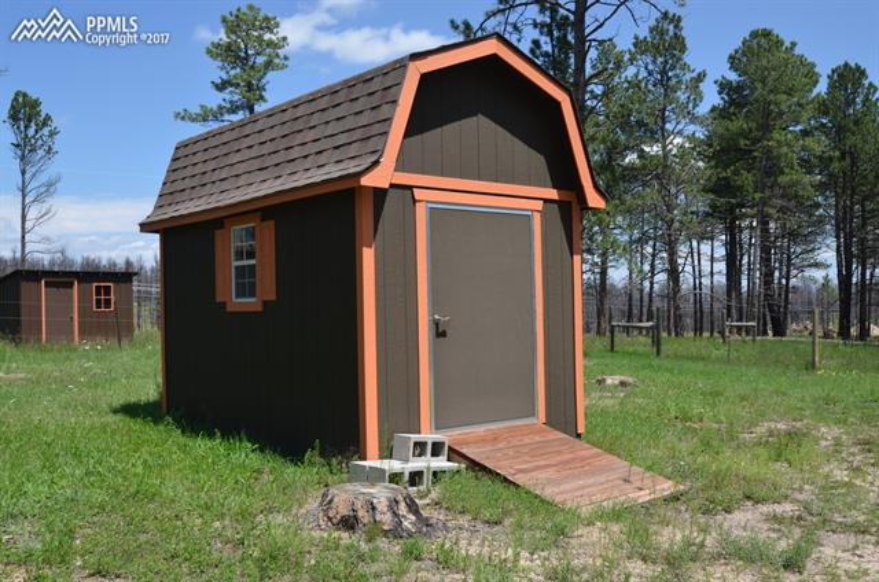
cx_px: 440
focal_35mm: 36
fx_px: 877
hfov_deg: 53.2
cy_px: 291
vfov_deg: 36.7
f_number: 8
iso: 140
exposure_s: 1/250
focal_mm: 24
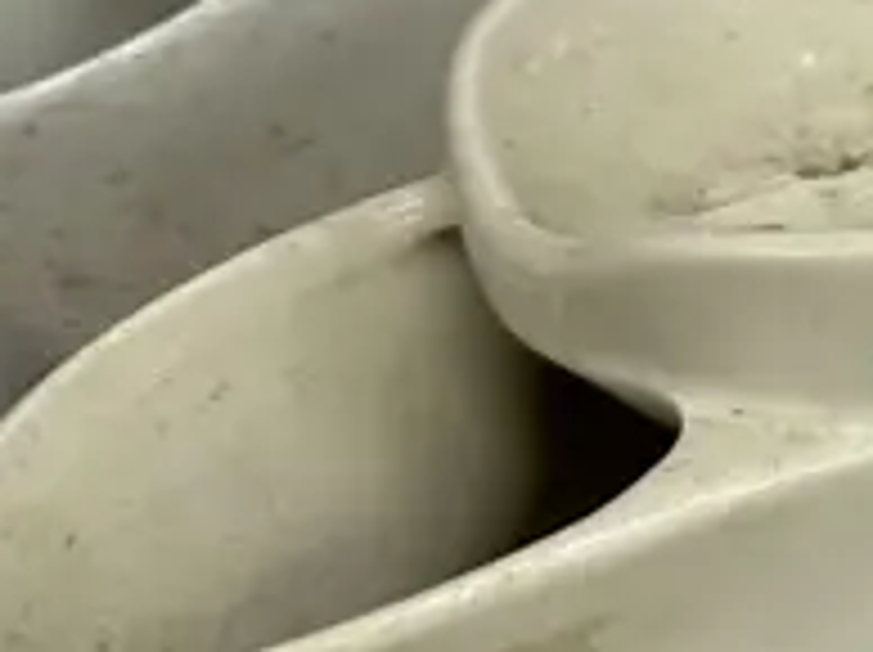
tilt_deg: -23.5
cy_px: -45
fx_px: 3199
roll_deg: +0.3
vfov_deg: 11.5
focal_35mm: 127
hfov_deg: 12.9
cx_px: 1899
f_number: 1.78
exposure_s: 1/100
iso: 100
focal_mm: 6.86
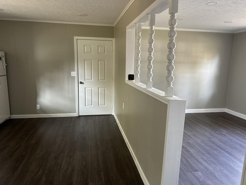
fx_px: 185
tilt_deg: -10.5
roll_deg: -1.0
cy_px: 92
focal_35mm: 26
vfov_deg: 53.1
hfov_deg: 67.3
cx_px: 123
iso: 200
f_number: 1.5
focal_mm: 5.7
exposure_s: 1/60
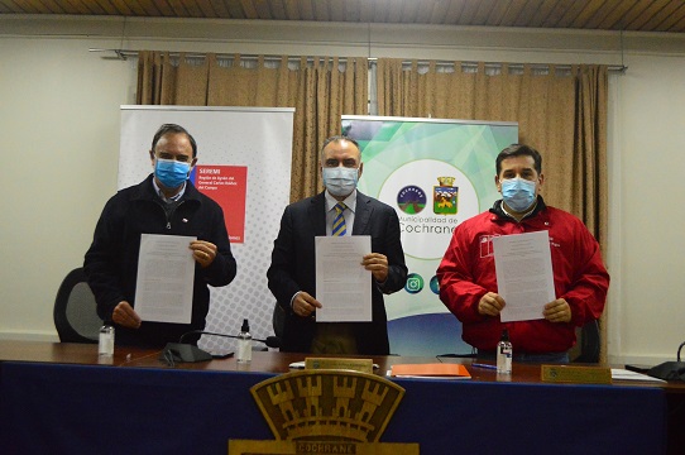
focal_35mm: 42
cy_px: 228
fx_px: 798
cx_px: 342
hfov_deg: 46.4
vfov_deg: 31.8
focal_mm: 28
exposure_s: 1/200
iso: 6400
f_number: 4.5
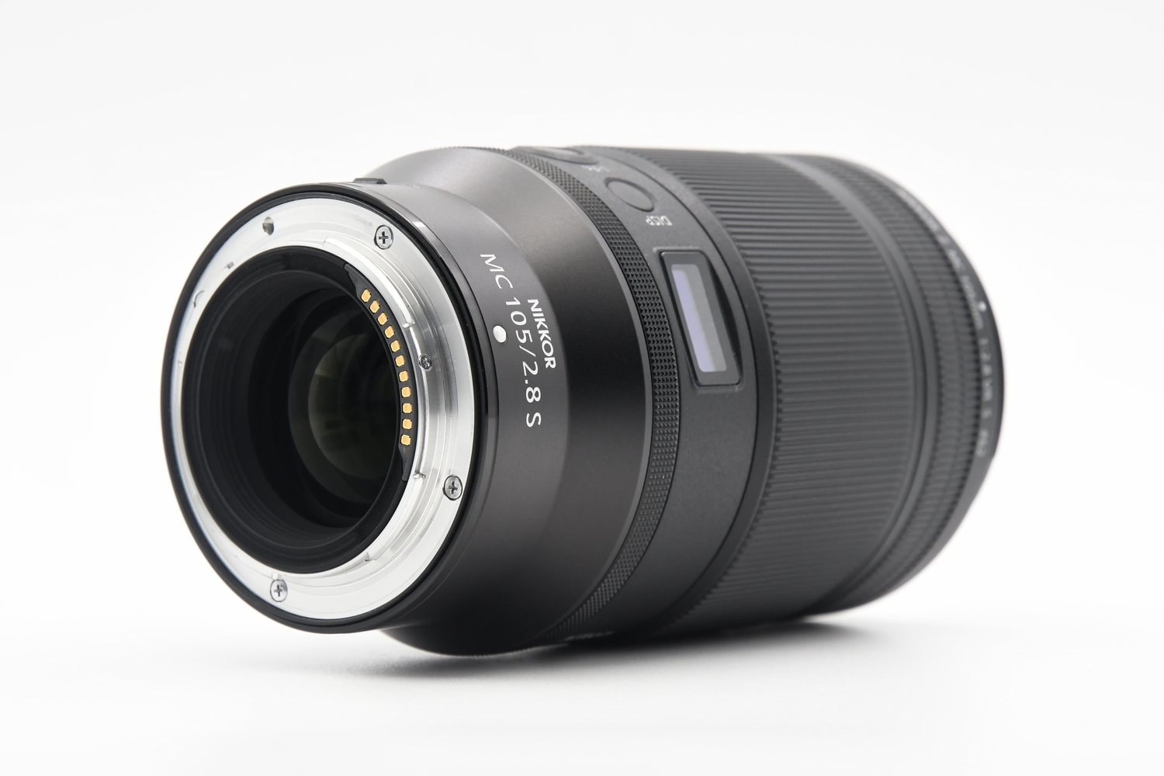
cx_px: 582
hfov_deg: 17.1
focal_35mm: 120
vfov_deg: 11.4
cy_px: 388
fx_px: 3880
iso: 1000
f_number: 9
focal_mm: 80
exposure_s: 1/100
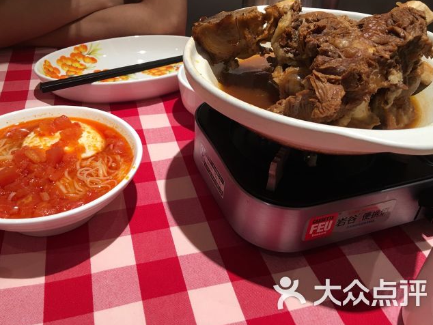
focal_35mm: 32
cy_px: 149
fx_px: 400
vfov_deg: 44.1
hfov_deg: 56.8
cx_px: 206
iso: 40
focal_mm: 4.15
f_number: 2.2
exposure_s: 1/33
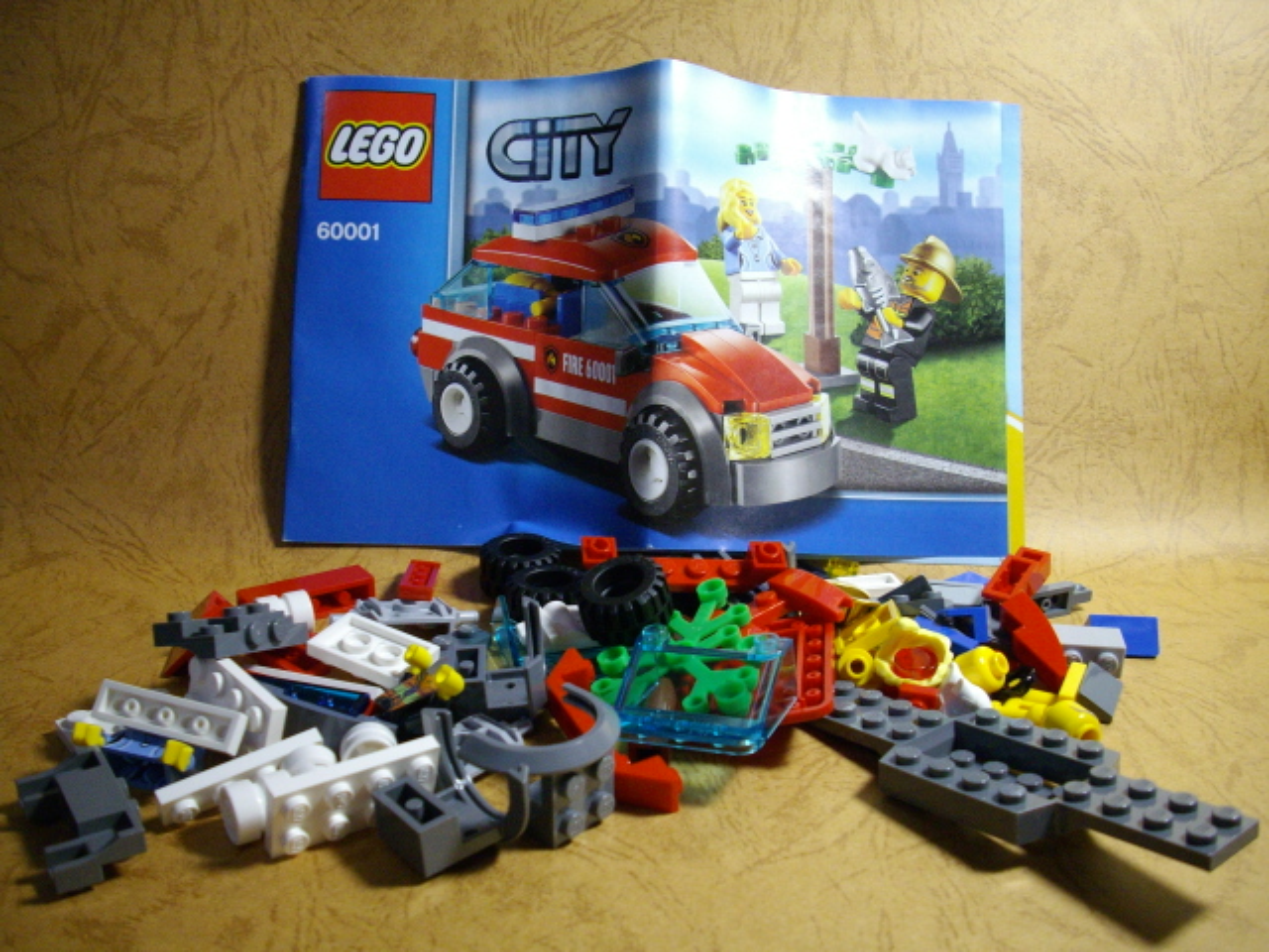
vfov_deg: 38.7
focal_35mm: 37
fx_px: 1356
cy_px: 476
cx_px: 634
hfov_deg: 50.1
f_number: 2.8
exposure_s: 1/50
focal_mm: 6.2
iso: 258
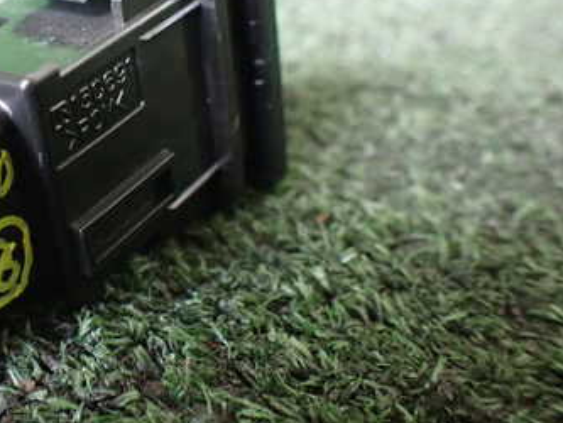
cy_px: 100
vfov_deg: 26.7
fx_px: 879
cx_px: 59
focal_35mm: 54
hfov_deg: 33.7
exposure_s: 1/80
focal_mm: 5.4
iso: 800
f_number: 2.3
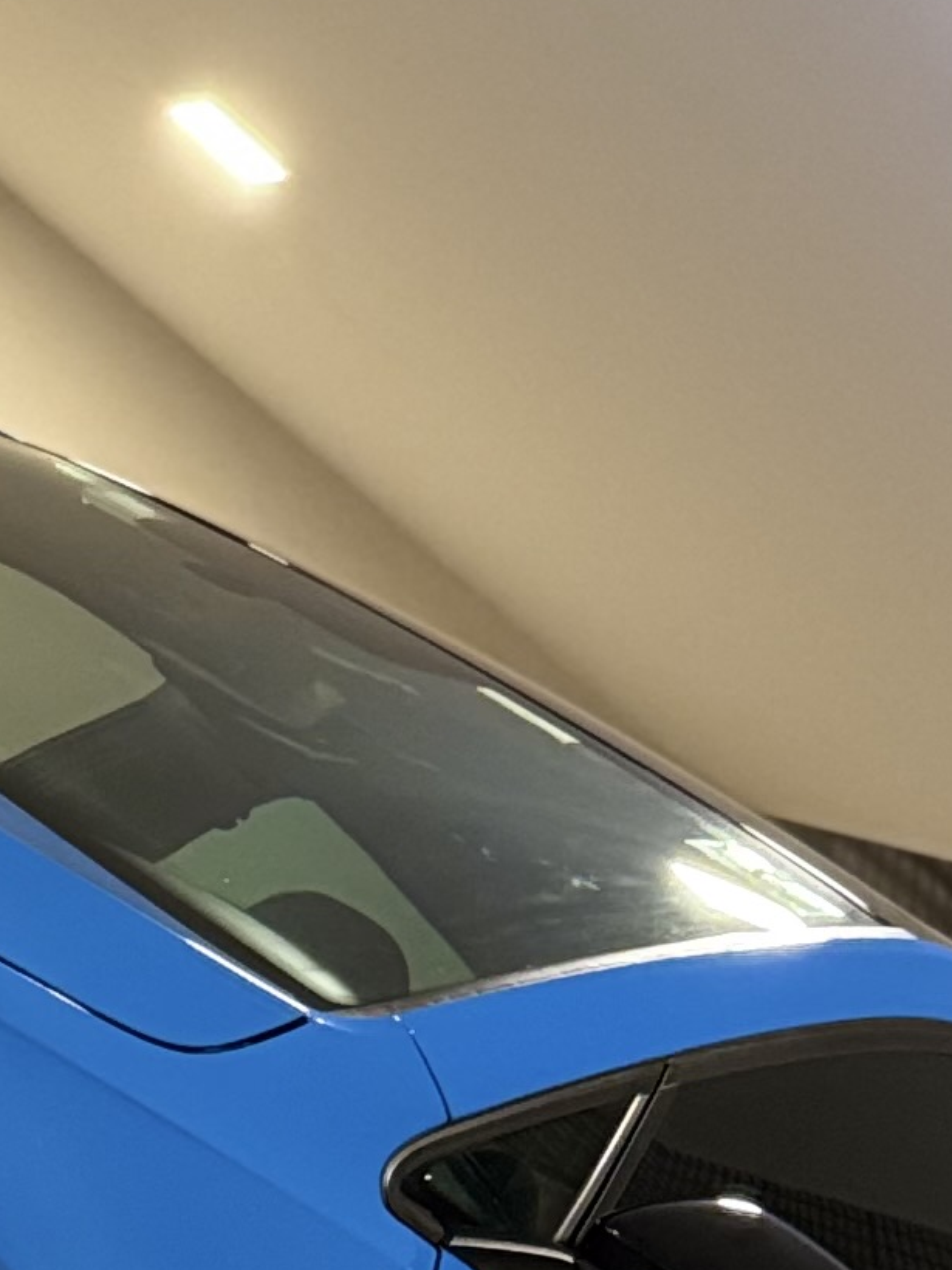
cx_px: -353
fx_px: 4327
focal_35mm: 118
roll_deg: -37.2
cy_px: 1141
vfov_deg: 16.5
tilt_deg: -1.0
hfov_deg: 12.1
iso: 800
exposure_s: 1/60
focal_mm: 6.76
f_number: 1.78
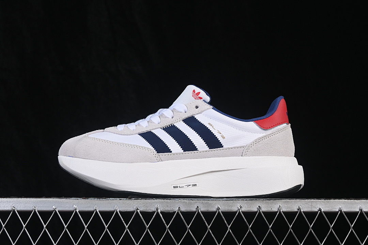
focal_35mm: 75
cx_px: 184
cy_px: 122
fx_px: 767
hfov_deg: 27.0
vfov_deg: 18.2
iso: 160
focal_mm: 50
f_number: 8
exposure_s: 1/80
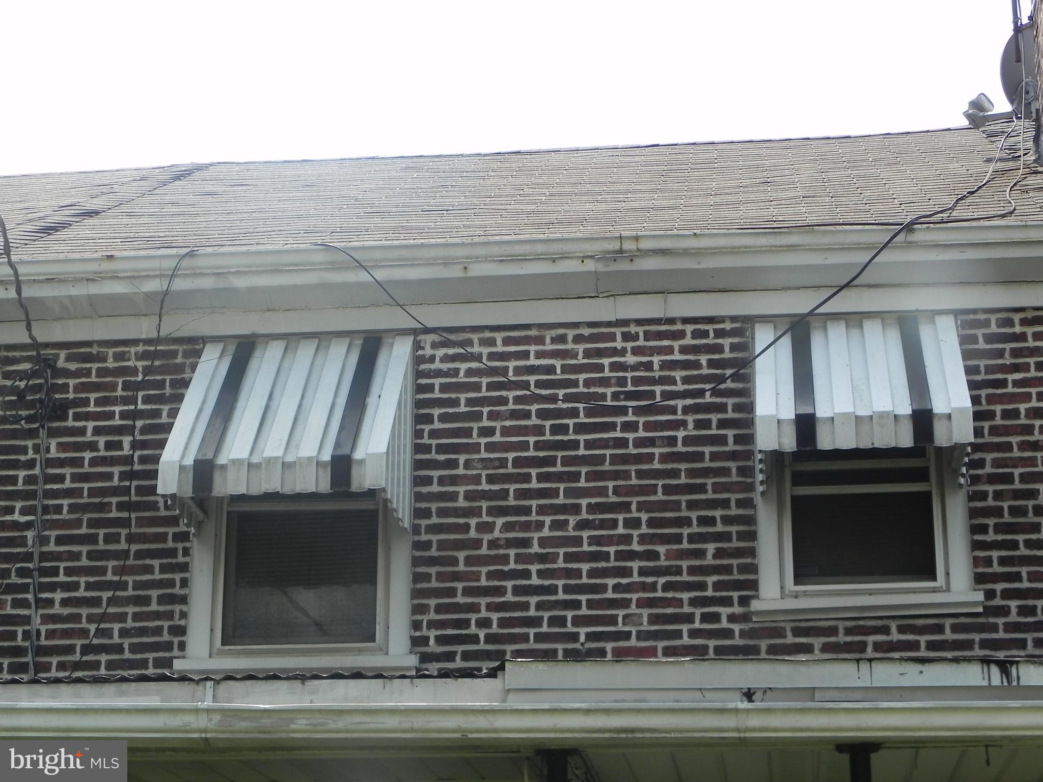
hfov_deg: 26.0
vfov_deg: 19.6
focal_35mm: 75
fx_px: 2260
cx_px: 522
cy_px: 391
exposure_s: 1/365
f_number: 6.3
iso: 160
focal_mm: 13.4
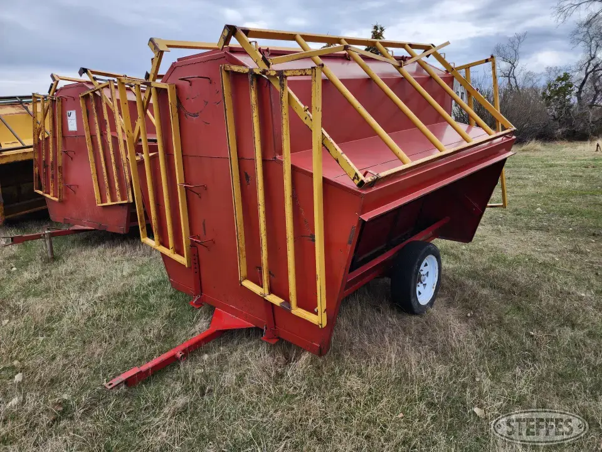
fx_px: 400
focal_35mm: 23
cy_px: 226
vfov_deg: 58.9
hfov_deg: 73.9
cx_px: 301
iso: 12
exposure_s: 1/746
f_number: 1.8
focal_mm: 6.4
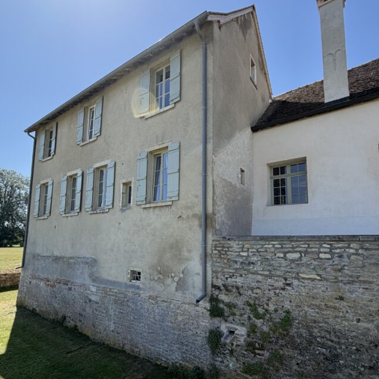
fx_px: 248
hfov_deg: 74.8
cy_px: 218
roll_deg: -1.4
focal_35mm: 20
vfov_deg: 74.4
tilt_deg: +5.4
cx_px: 181
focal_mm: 2.22
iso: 40
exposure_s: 1/770
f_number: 2.2
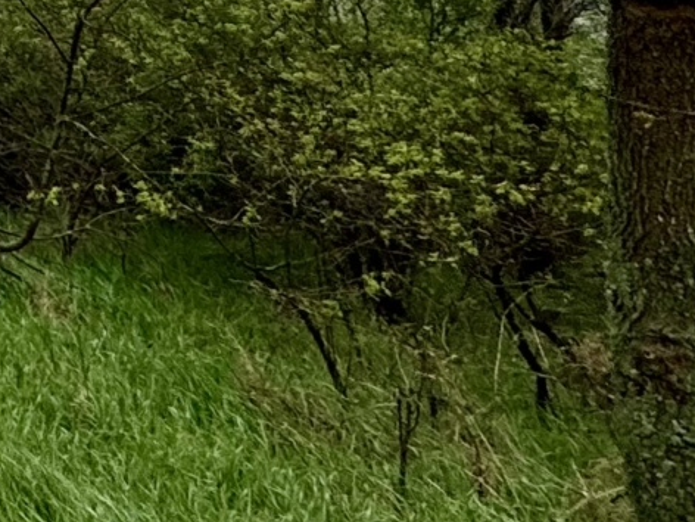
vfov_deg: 16.8
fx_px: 1526
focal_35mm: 76
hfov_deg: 14.3
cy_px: -355
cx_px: -1047
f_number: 2.2
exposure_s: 1/2273
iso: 50
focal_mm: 2.22
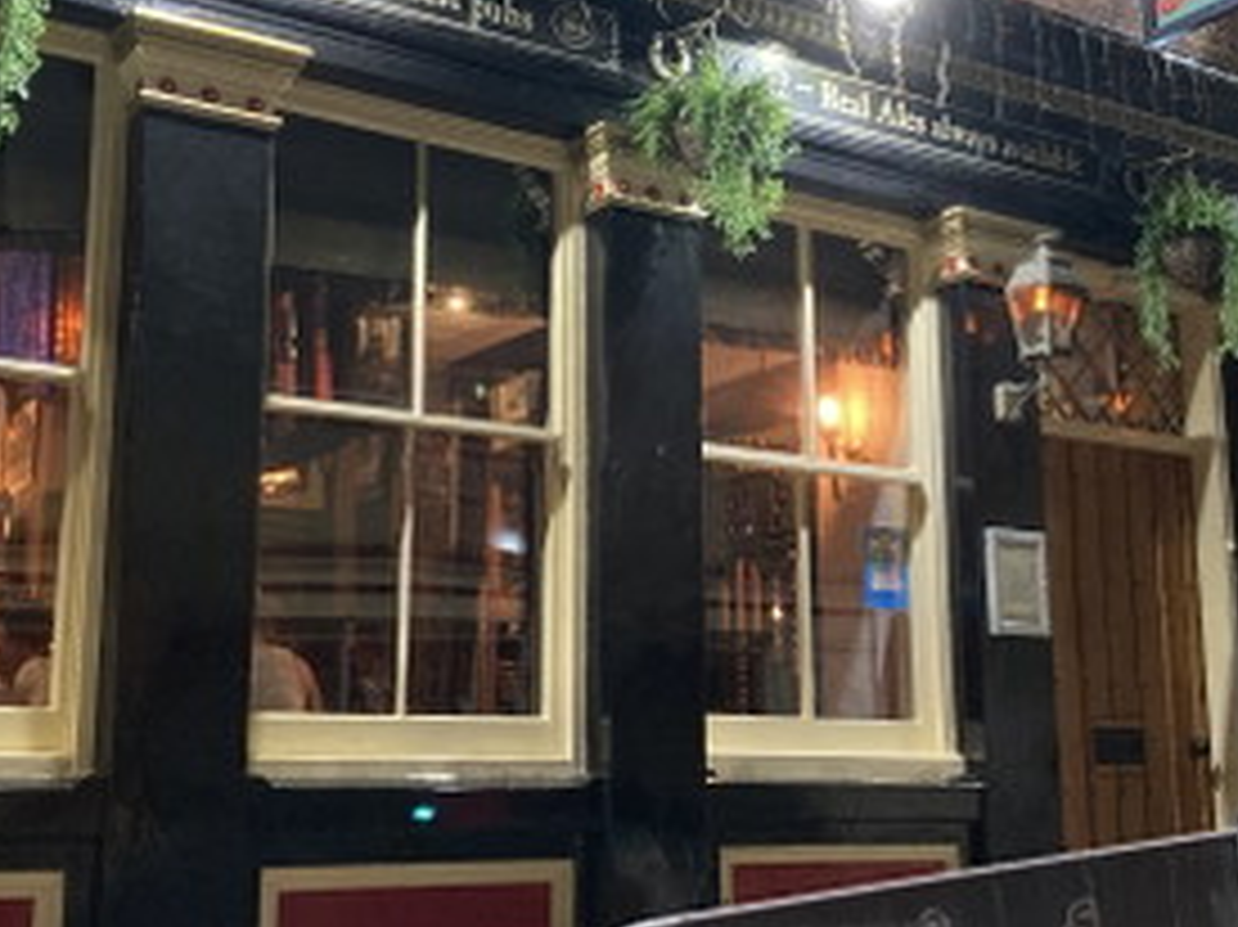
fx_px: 1823
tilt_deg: +12.5
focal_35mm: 51
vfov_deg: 28.5
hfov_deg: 37.5
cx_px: 666
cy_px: 416
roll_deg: -0.7
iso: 500
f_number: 1.8
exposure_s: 1/25
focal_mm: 3.99
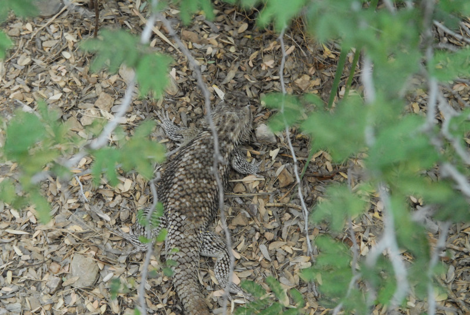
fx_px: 1472
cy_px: 158
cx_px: 235
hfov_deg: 18.1
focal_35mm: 112
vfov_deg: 12.2
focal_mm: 75
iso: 1600
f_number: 8
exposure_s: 1/640
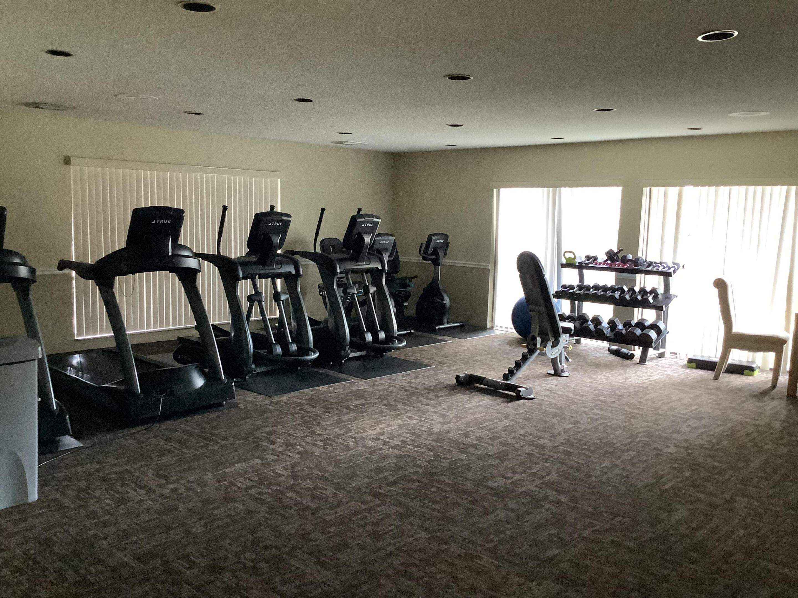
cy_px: 299
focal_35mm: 31
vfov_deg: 45.4
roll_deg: -1.0
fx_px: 715
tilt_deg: -9.4
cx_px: 399
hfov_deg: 58.4
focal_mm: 3.3
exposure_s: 1/30
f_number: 2.4
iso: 500
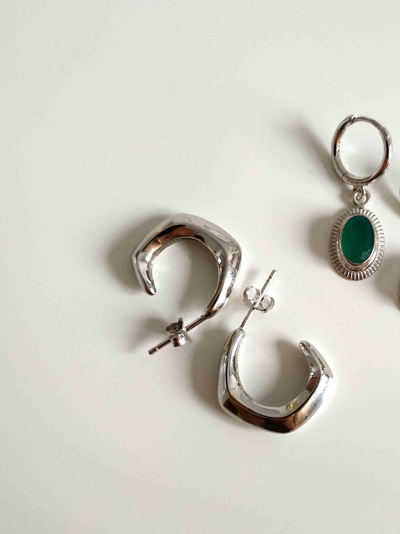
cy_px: 309
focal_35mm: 38
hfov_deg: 36.8
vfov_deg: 48.8
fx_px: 585
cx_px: 304
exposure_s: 1/25
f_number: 1.9
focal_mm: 3.94
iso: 400
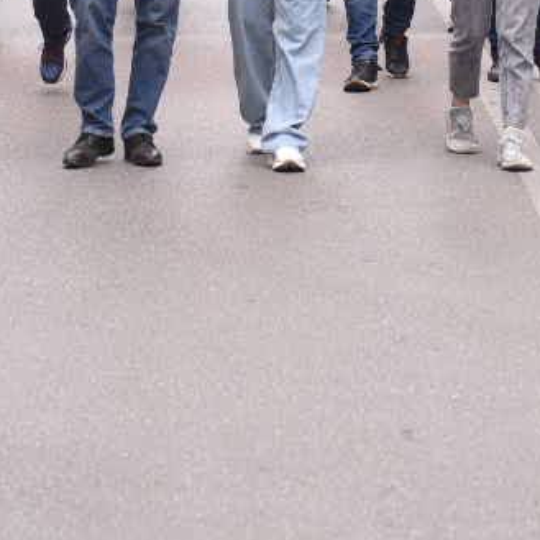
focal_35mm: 243
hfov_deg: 7.2
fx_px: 4289
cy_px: -241
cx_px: 236
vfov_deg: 7.1
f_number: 2.8
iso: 125
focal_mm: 58
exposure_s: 1/640
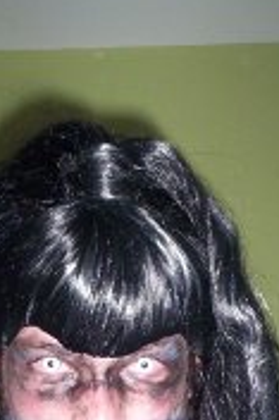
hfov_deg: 14.8
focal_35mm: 92
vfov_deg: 21.4
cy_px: 418
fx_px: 1072
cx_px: 124
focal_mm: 4.99
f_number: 4.5
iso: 140
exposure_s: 1/60
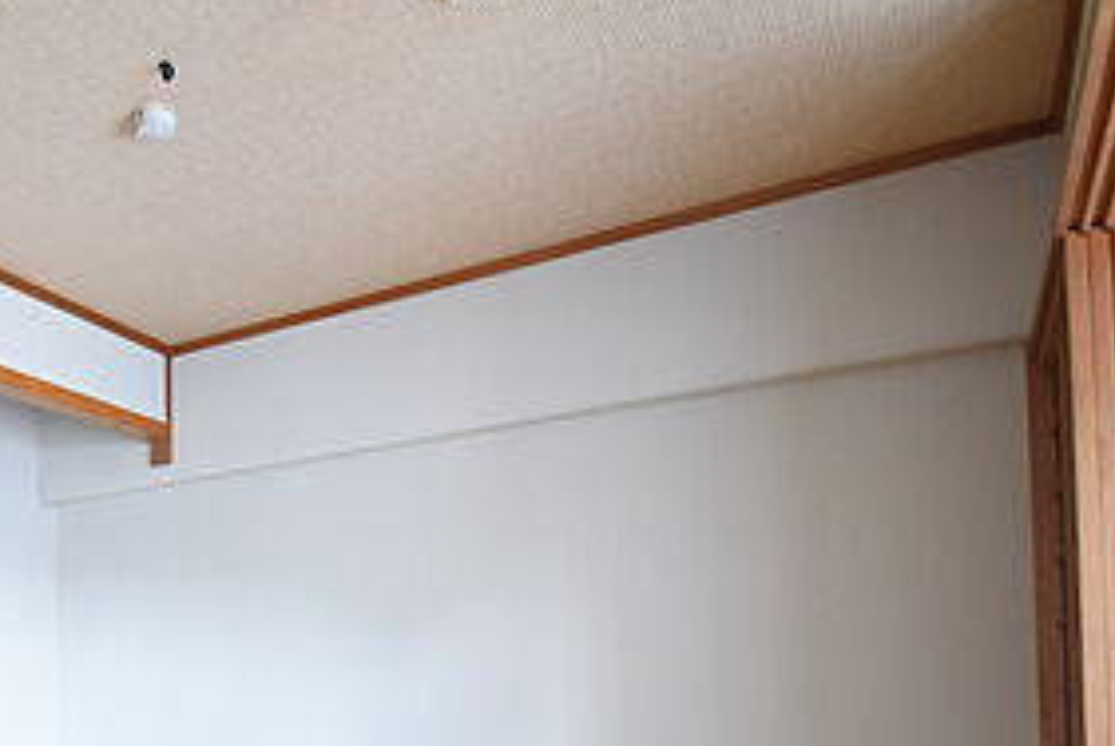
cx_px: 290
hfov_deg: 56.0
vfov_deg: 38.1
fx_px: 992
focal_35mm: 32
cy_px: 684
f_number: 4.5
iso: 900
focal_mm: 10
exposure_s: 1/15
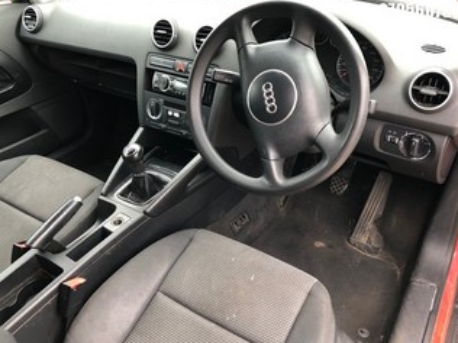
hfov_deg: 58.4
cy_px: 172
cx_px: 229
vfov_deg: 45.4
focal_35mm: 31
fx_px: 410
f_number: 1.8
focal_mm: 4
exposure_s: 1/40
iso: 25
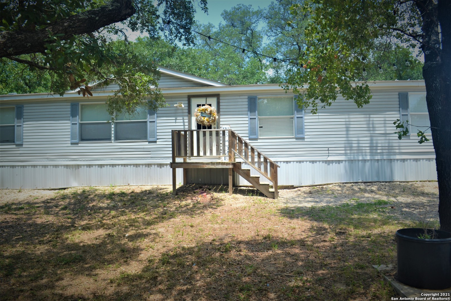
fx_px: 338
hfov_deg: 67.4
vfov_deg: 47.9
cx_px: 226
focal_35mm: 27
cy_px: 150
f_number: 7.1
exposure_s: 1/200
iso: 100
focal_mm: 18
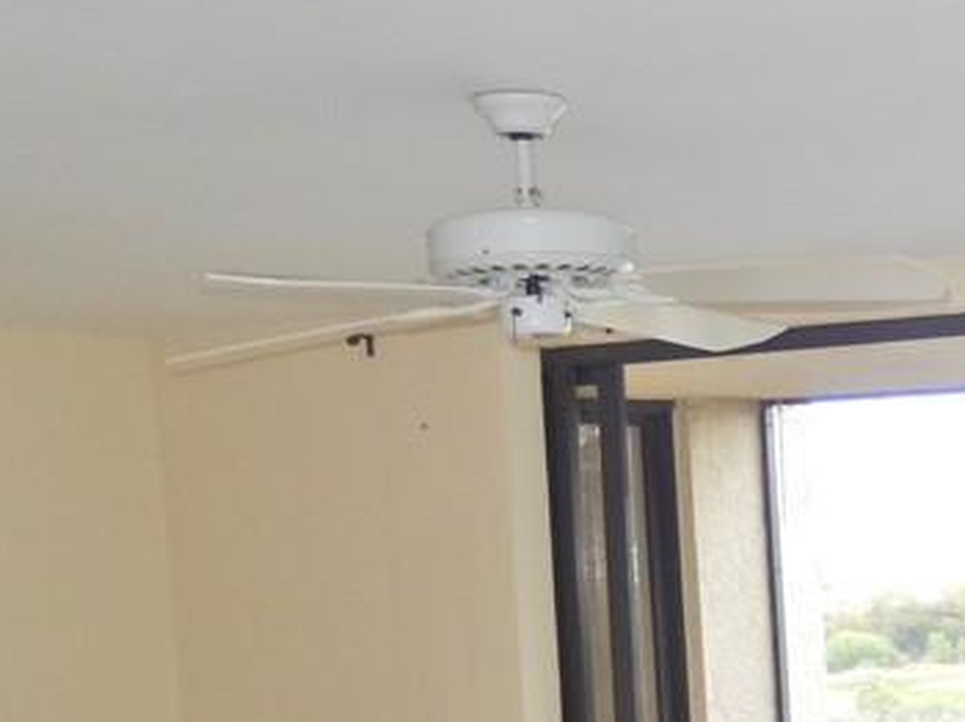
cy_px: 714
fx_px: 2284
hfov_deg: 21.5
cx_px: 1268
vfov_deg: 17.6
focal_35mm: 82
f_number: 3.6
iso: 180
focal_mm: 5.1
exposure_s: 1/80
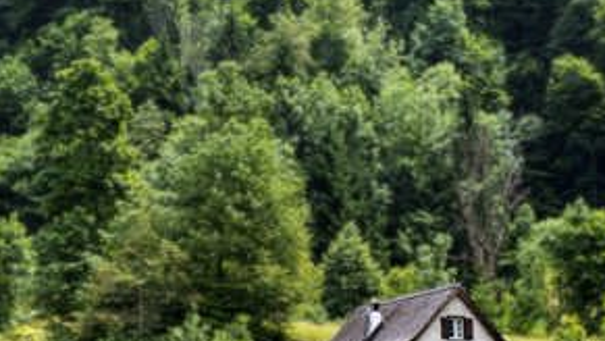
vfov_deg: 13.6
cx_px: 166
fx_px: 1428
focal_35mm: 89
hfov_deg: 23.7
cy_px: 135
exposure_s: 1/1250
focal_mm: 55
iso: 160
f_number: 2.2
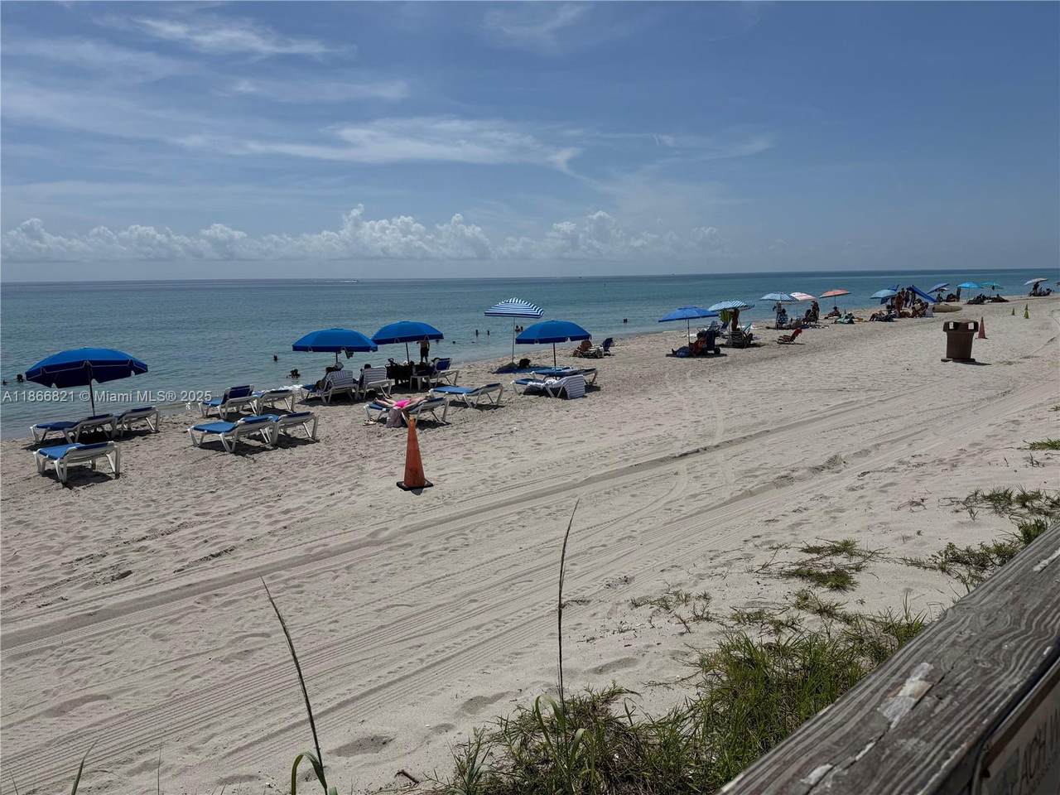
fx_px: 735
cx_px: 530
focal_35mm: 24
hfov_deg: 71.6
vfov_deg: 56.8
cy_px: 398
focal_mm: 6.76
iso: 64
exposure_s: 1/12346
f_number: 1.78
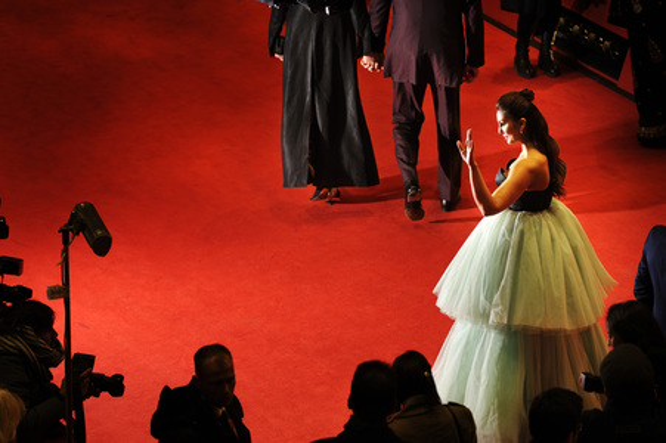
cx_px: 333
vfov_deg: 6.9
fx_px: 3697
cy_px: 222
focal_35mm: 200
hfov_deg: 10.3
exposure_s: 1/200
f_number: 5
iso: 400
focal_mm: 200
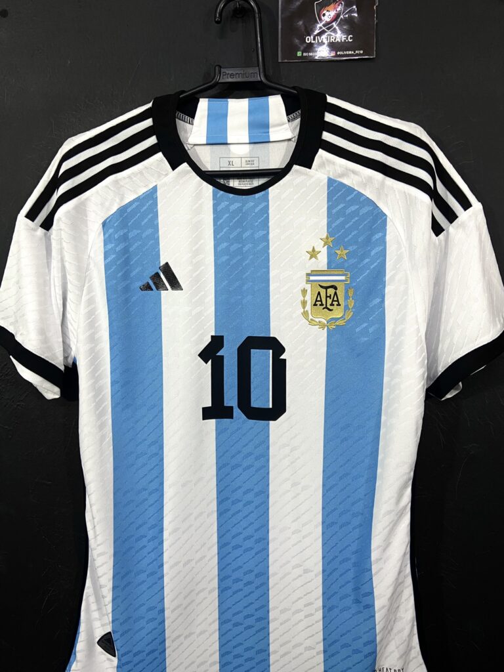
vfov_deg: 67.3
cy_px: 336
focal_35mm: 26
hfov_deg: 53.1
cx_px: 252
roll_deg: +1.2
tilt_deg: -7.0
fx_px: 505
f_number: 1.8
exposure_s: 1/60
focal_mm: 4.25
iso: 80
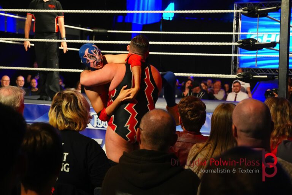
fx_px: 669
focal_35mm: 82
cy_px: 98
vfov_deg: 16.6
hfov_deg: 24.6
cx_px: 146
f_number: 4.5
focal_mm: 55
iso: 6400
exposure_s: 1/125
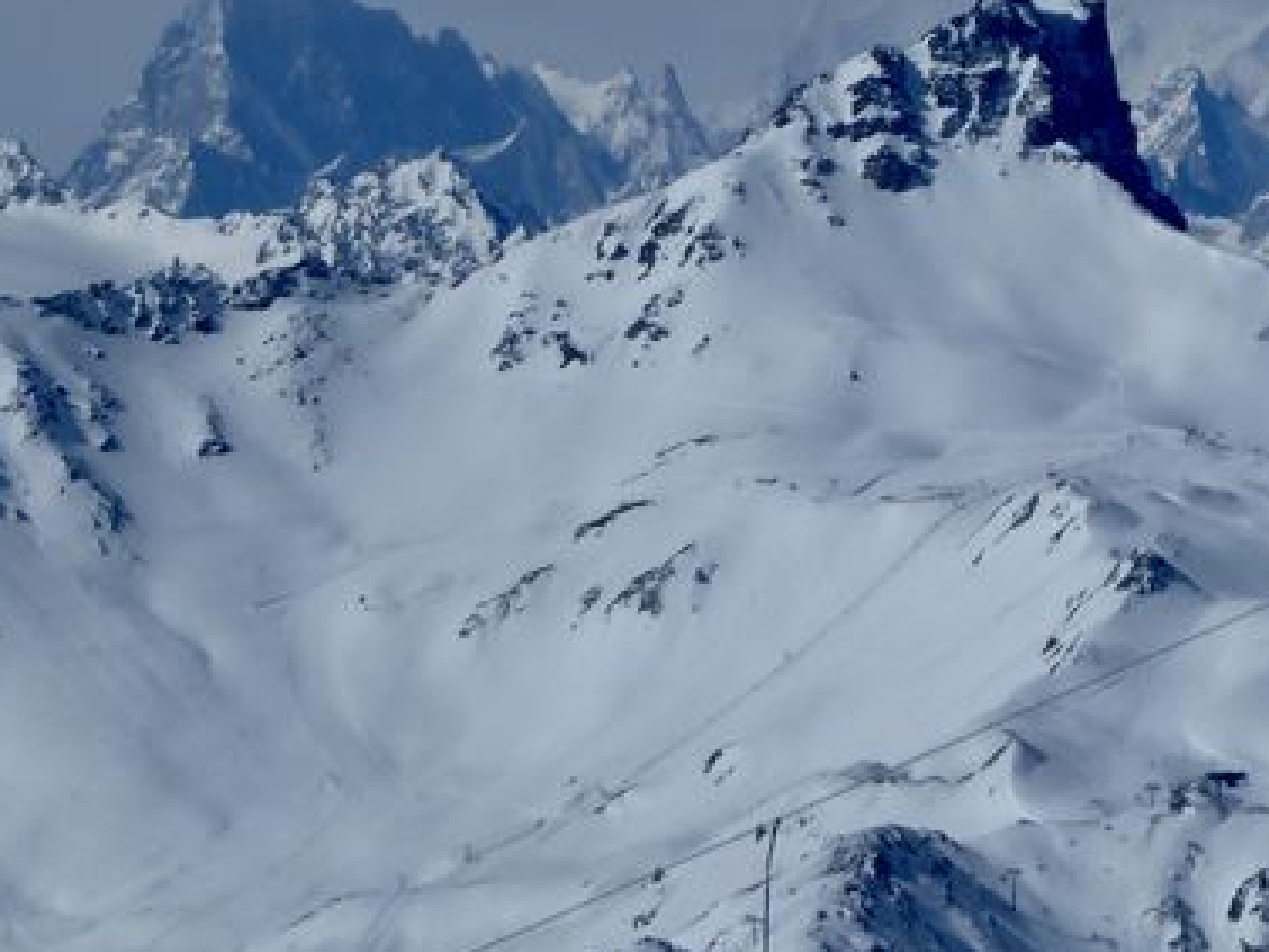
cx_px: 942
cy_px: 349
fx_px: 25772
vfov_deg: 2.1
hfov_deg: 2.8
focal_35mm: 703
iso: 80
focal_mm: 47.5
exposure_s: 1/2000
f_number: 5.6
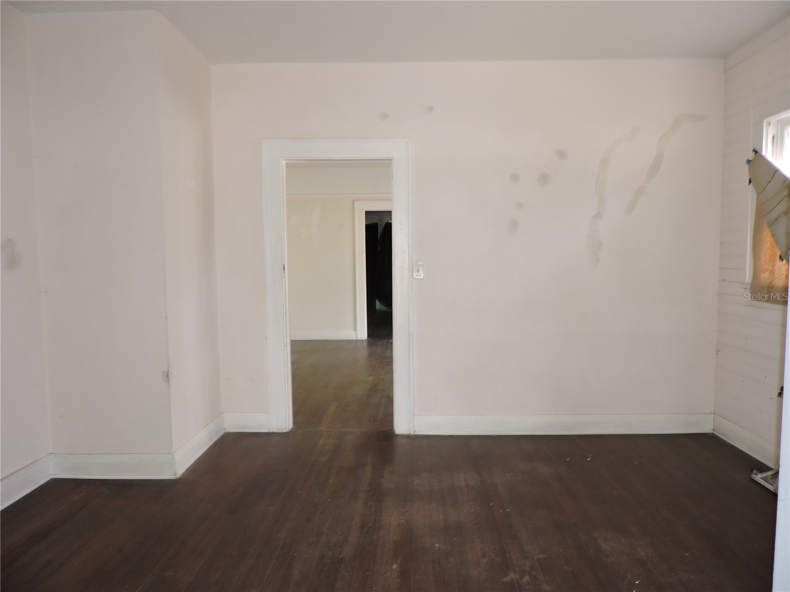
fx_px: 548
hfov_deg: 71.6
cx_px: 395
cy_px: 296
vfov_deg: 56.8
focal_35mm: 24
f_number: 3
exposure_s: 1/30
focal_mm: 4.3
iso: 200
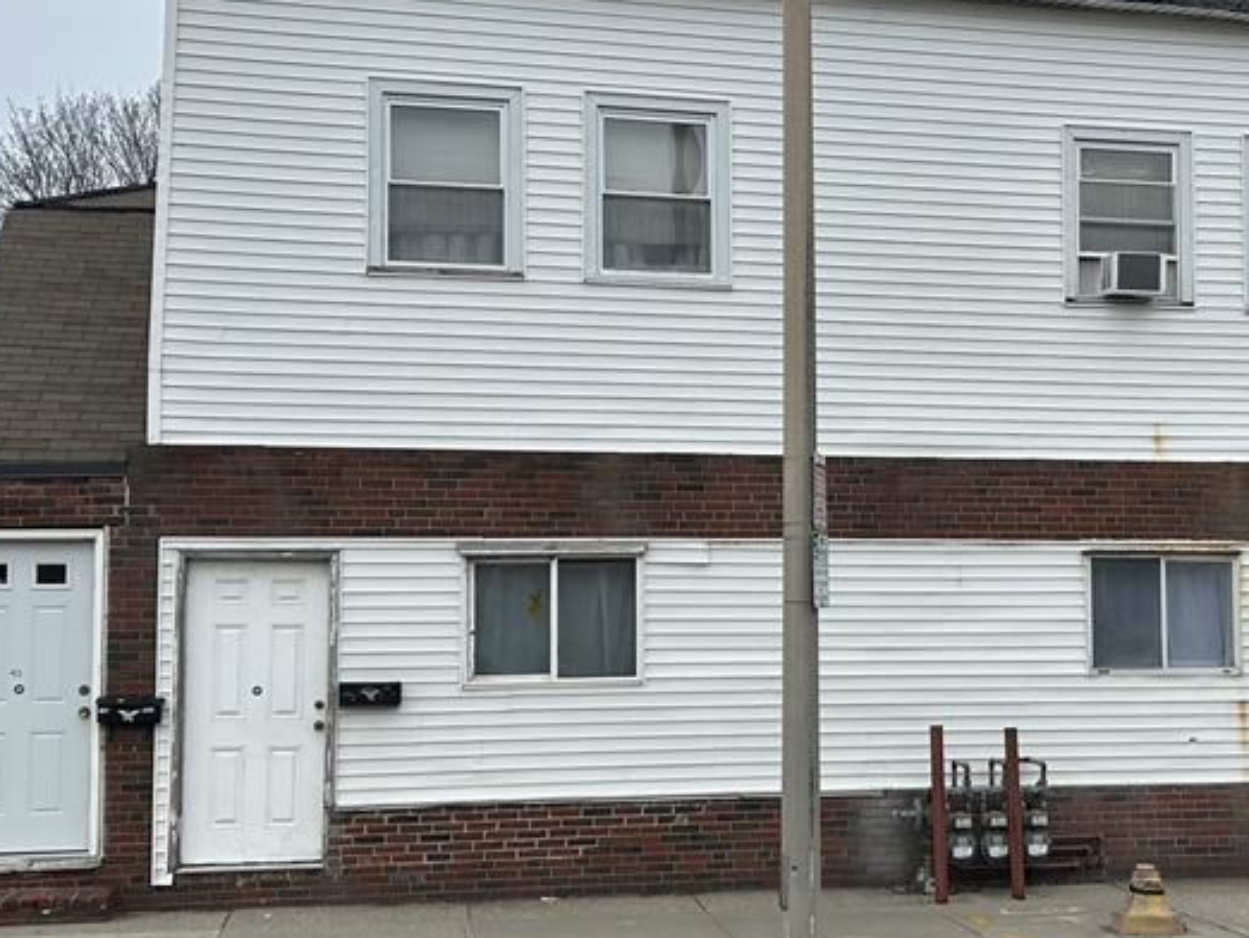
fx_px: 1841
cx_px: 847
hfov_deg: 37.0
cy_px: 512
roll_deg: +0.6
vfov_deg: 28.6
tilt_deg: +2.7
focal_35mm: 51
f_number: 1.5
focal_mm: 5.7
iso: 50
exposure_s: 1/5587
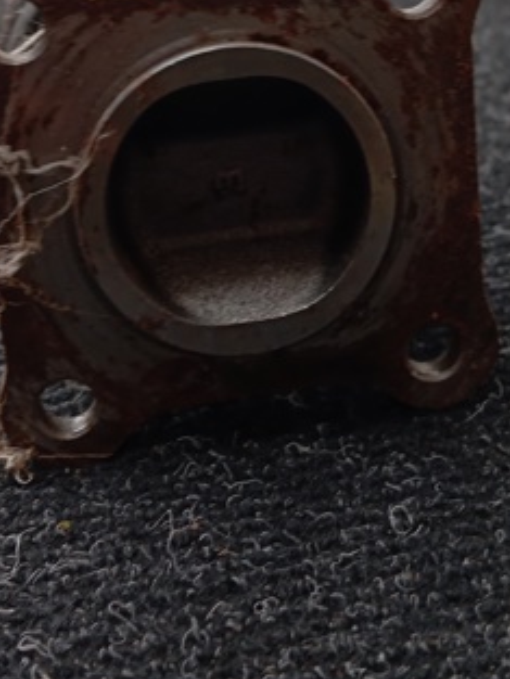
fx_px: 1119
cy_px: 191
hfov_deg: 25.7
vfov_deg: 33.3
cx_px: 283
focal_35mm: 57
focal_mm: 4.22
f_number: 1.8
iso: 83
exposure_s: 1/50
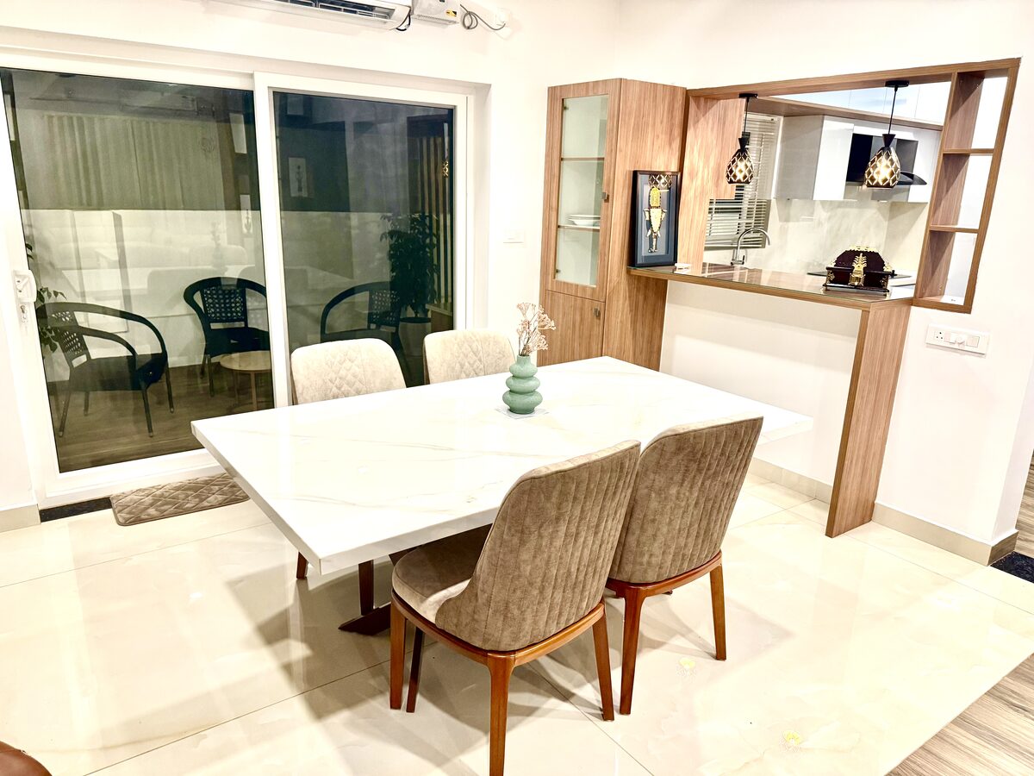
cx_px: 517
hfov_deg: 71.6
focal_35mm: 24
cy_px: 388
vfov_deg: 56.8
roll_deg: -1.8
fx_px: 717
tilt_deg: -15.8
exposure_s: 1/50
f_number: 1.78
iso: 320
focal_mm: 6.76
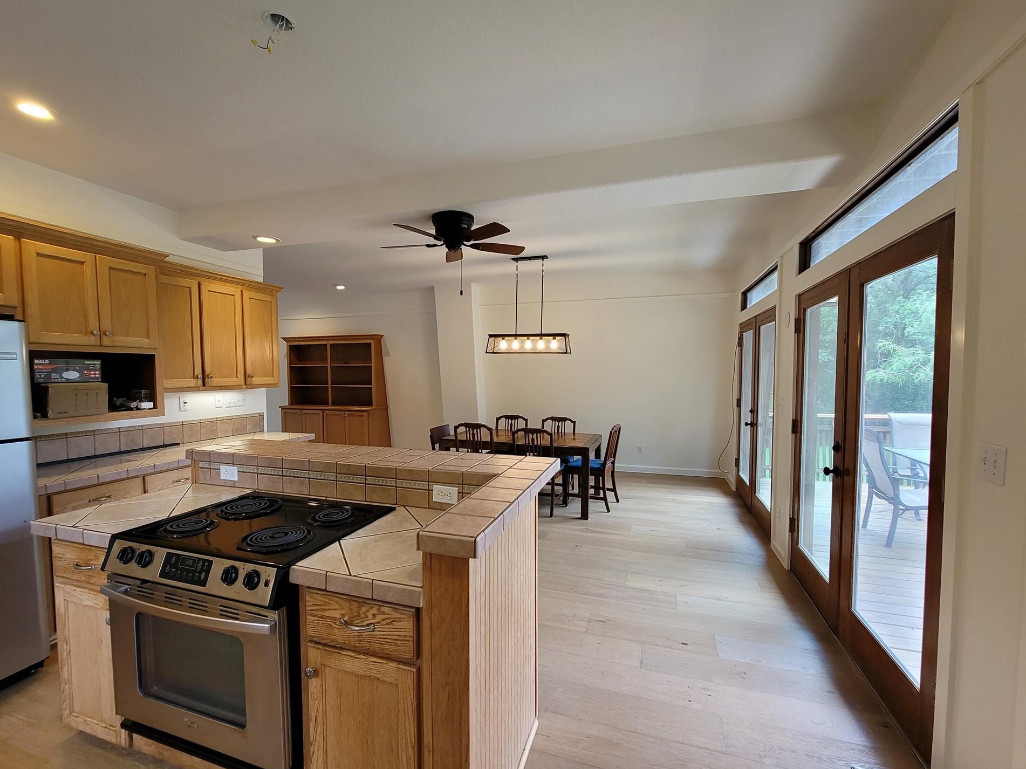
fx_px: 415
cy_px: 400
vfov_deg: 85.6
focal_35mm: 14
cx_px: 501
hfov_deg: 102.1
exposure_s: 1/60
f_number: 2.2
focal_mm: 2.2
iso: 160
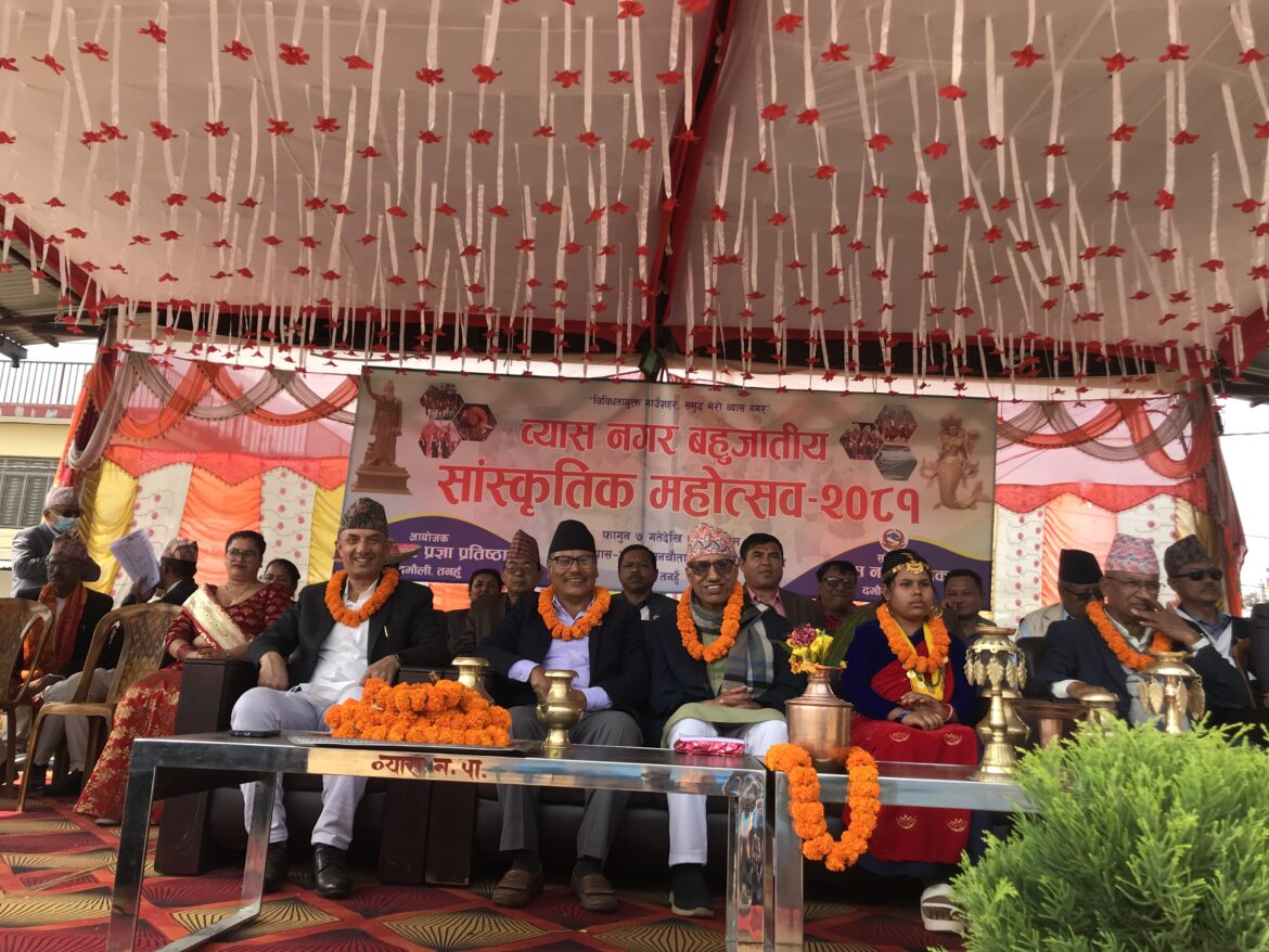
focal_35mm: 28
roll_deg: -3.2
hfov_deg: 63.4
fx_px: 1027
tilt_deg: +13.8
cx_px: 634
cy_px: 476
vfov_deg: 49.8
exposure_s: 1/467
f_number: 1.8
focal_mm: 3.99
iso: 20
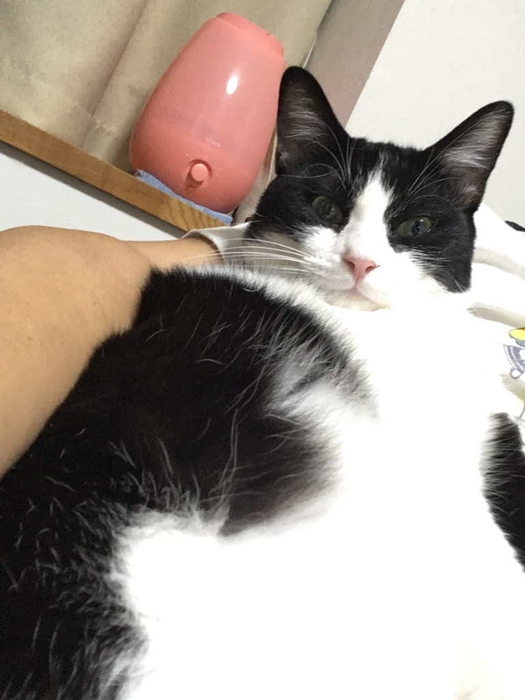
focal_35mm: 31
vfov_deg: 58.4
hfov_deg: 45.4
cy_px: 350
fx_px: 627
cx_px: 262
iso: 320
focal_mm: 2.15
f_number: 2.4
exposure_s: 1/30
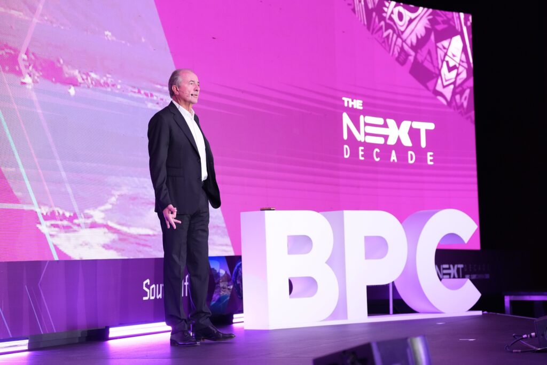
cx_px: 274
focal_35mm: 90
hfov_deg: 22.6
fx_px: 1368
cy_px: 182
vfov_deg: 15.2
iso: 3200
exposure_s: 1/125
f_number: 3.2
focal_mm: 90
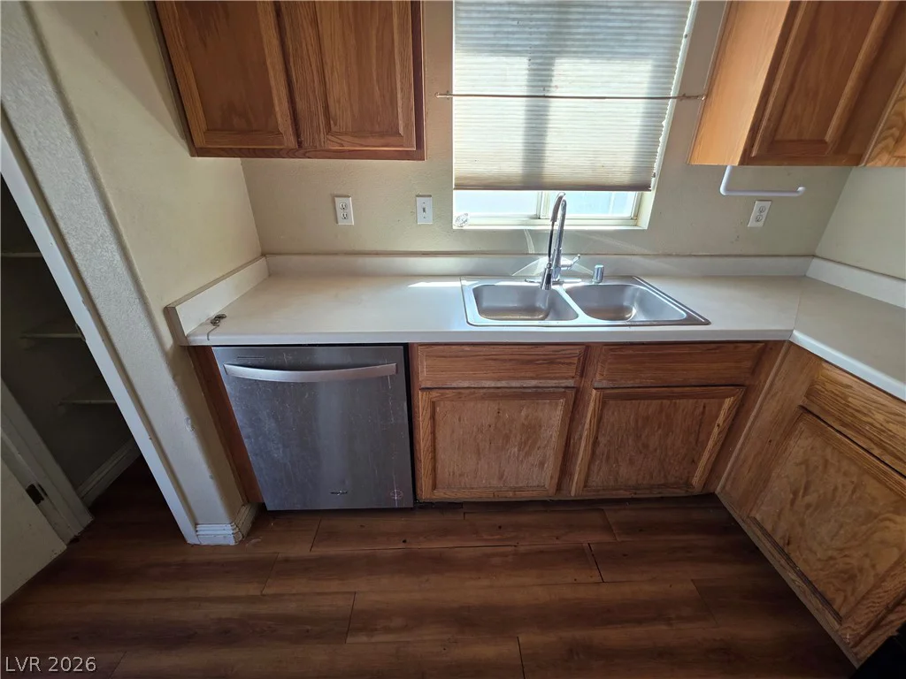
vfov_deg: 89.9
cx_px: 453
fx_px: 340
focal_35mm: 13
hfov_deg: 106.2
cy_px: 340
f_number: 1.9
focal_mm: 2.2
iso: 125
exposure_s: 1/120
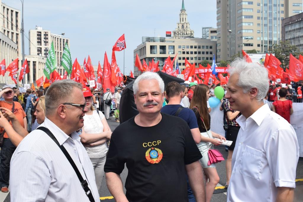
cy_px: 101
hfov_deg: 49.5
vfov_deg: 34.2
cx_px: 152
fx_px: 328
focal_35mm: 39
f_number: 10
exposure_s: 1/400
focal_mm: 26
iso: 200
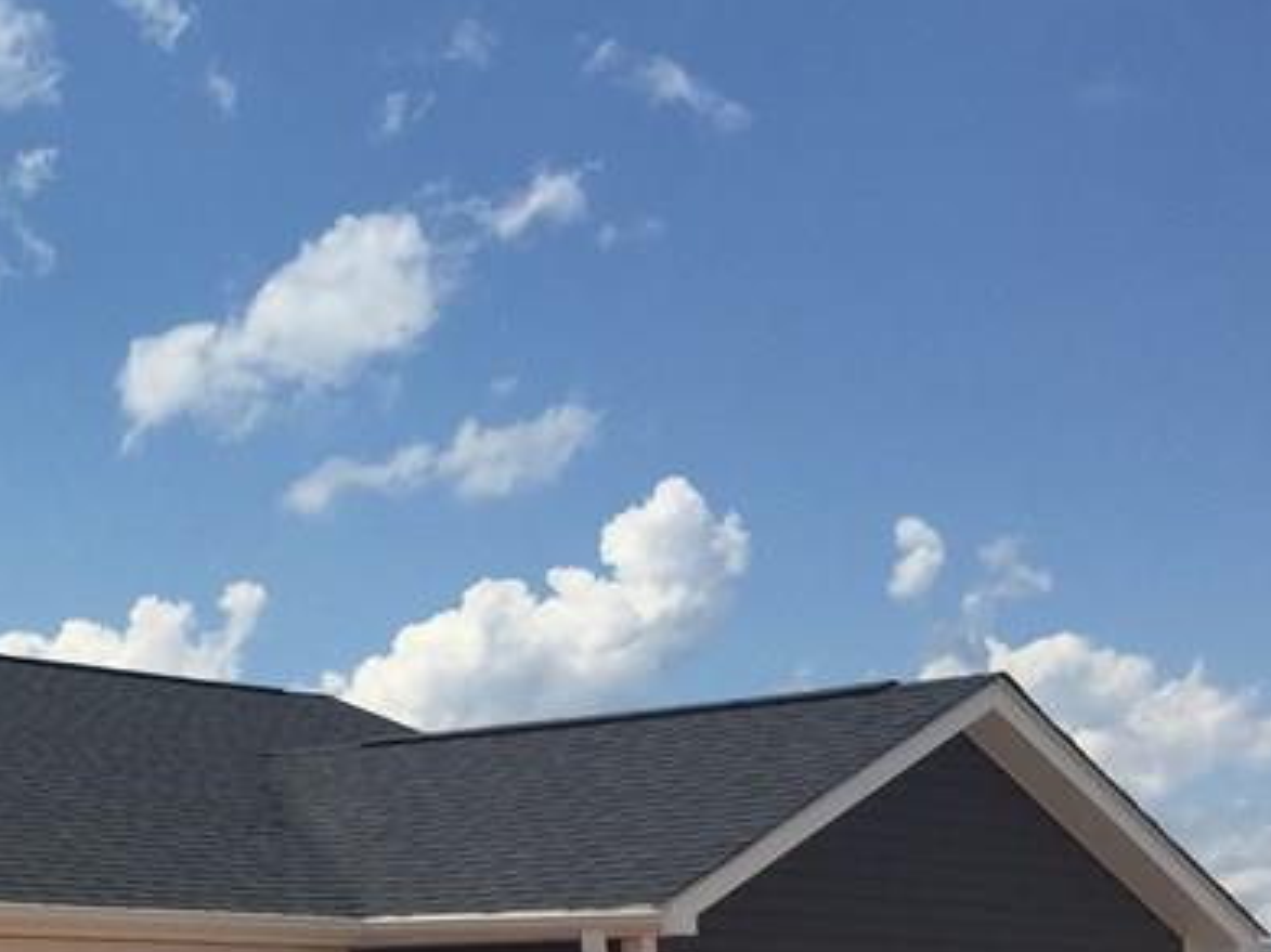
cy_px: 877
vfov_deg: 19.0
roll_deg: -0.4
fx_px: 2790
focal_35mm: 76
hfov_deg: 23.3
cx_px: -289
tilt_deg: +3.9
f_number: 2.2
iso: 32
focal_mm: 4.15
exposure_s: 1/3300
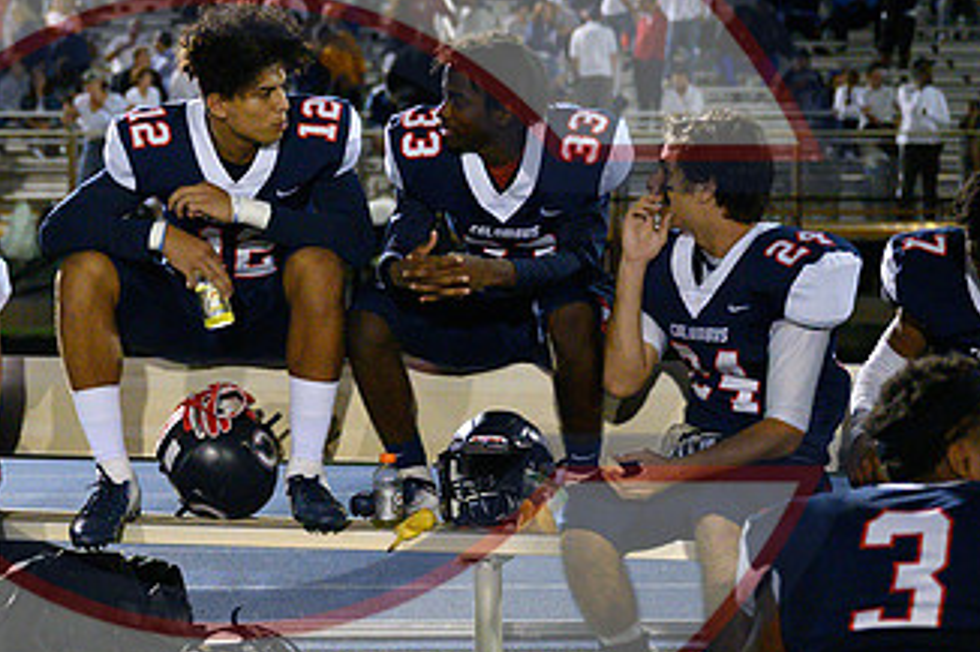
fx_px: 2612
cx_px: 213
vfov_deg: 14.2
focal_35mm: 96
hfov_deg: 21.0
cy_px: 312
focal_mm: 54
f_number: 2.8
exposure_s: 1/3200
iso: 22800
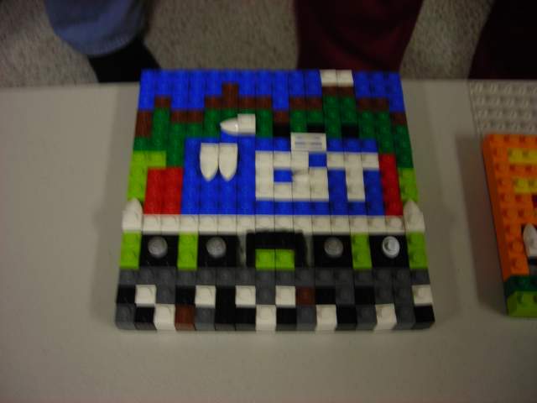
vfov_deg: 37.7
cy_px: 202
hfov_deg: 49.0
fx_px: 589
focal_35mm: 38
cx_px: 268
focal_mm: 6.3
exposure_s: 1/5.7
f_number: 3.2
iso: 50
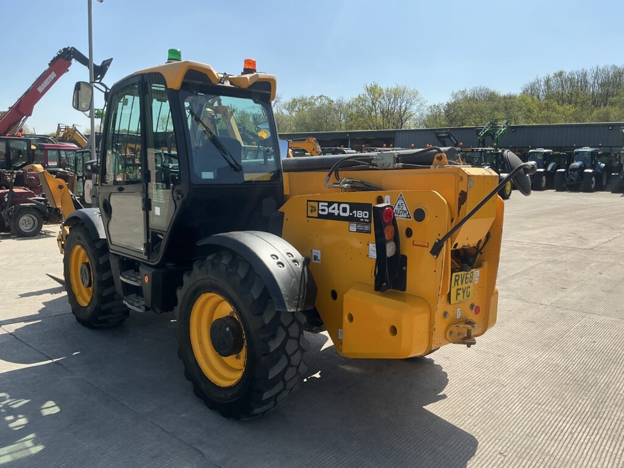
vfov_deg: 49.7
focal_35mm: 28
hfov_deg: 63.4
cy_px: 234
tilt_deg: -3.1
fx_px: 505
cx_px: 312
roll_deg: -3.0
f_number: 1.8
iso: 25
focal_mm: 3
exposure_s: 1/1786
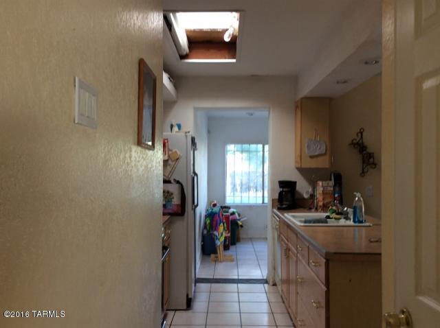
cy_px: 164
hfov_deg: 56.9
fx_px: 406
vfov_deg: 44.1
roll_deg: -0.1
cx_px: 220
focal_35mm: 32
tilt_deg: +1.3
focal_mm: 3.3
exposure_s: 1/24
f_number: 2.4
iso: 32
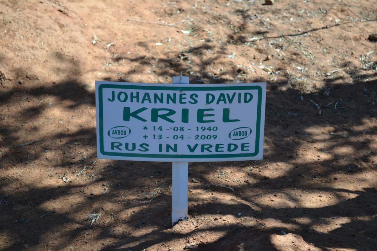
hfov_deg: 24.6
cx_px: 188
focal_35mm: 82
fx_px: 864
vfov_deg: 16.6
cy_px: 126
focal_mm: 55
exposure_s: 1/125
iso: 320
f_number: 5.6
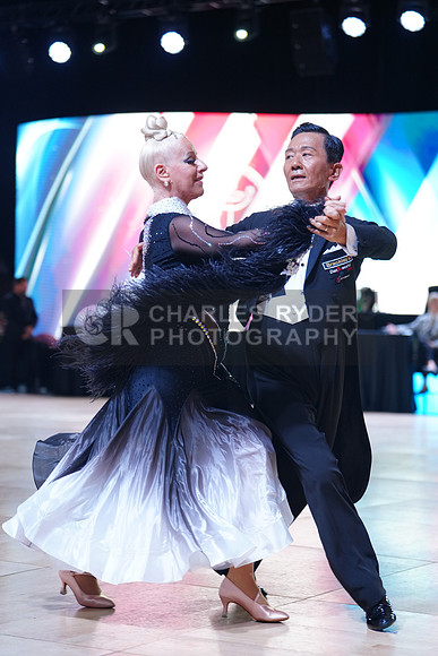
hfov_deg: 16.3
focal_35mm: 84
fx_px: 1532
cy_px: 328
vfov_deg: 24.2
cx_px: 219
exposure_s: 1/500
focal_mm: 84
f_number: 2.8
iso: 1000
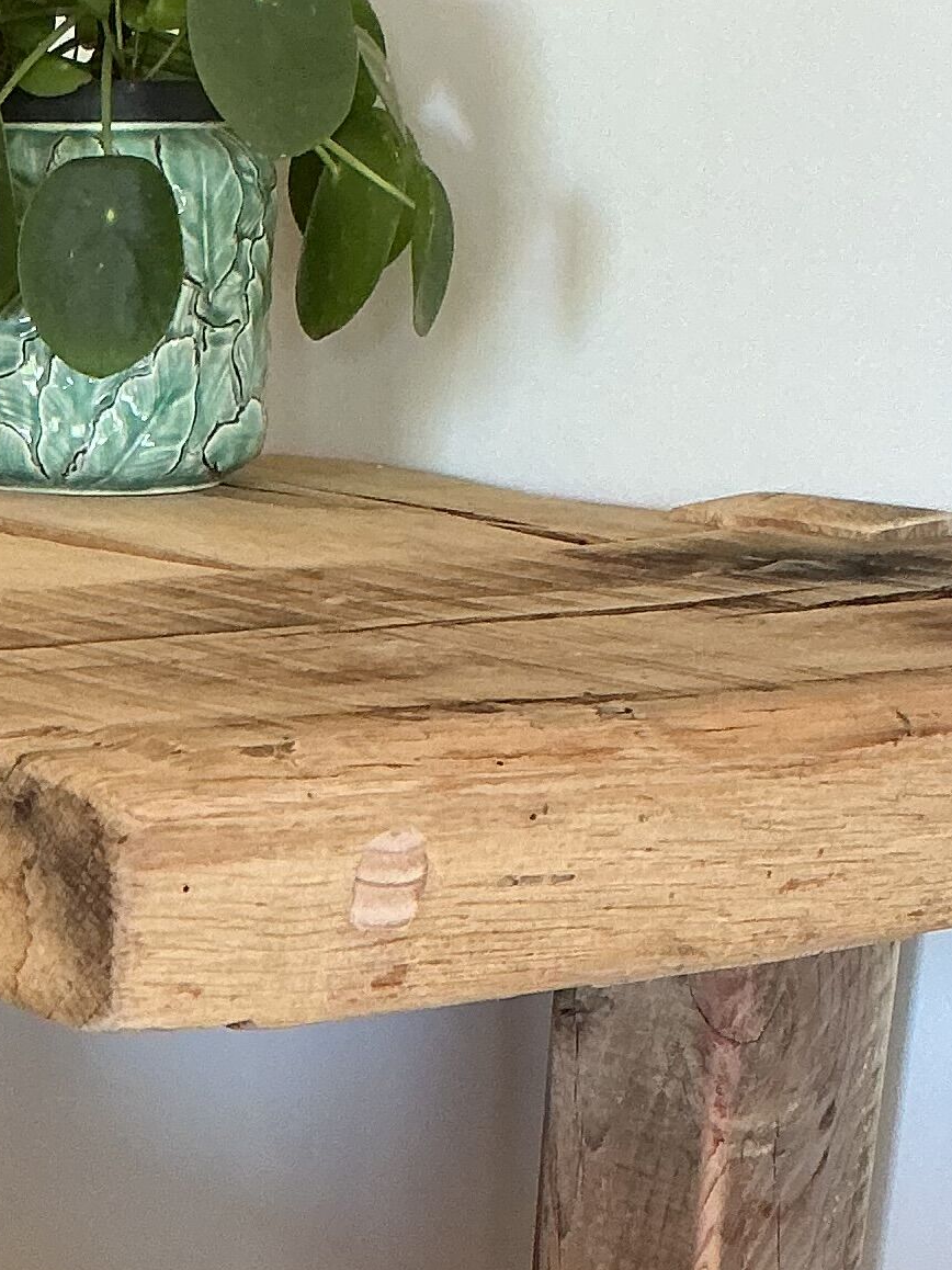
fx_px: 3705
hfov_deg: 14.4
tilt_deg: -21.2
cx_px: -5
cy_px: 1473
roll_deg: -0.7
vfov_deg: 18.5
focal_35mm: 101
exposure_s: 1/60
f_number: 1.8
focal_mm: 3
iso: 100
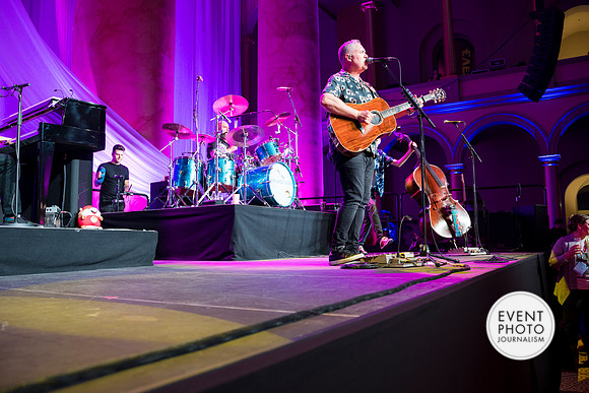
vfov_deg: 45.1
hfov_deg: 63.8
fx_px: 473
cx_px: 294
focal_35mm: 29
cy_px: 196
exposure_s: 1/50
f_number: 4
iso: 800
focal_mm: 28
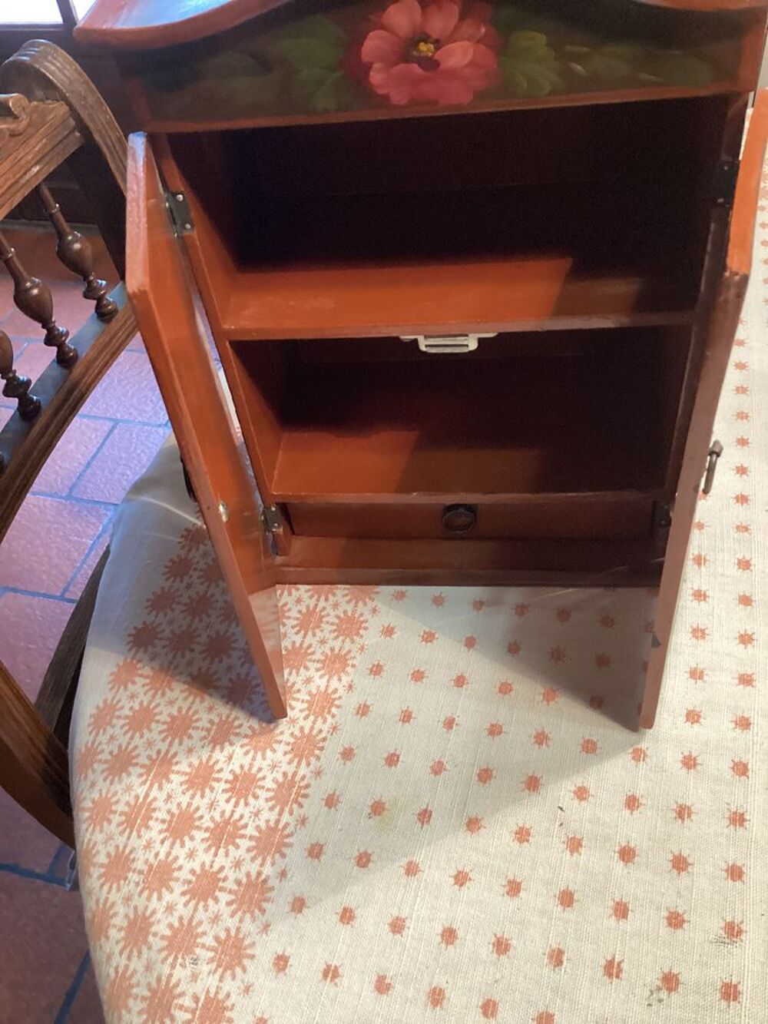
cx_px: 384
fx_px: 917
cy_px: 512
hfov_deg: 45.4
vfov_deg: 58.3
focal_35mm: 31
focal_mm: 3.3
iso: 320
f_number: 2.4
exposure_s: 1/33
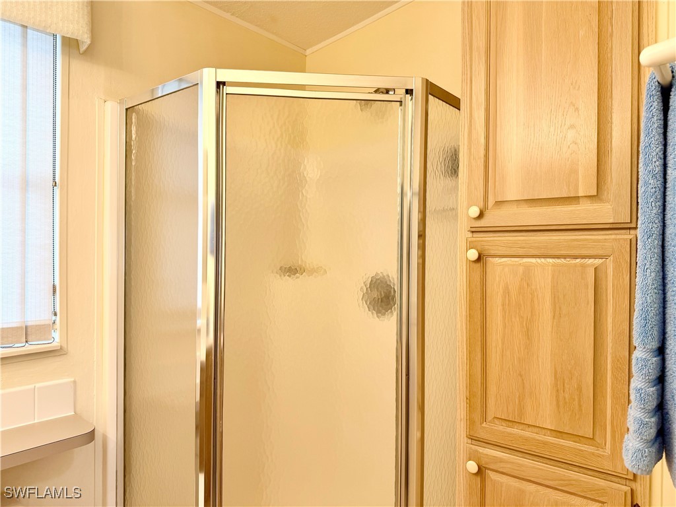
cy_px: 254
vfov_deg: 56.8
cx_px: 338
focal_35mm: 24
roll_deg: -0.8
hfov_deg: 71.6
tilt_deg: -0.7
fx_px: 469
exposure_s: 1/120
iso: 125
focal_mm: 6.76
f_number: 1.78
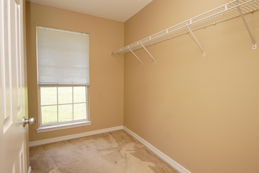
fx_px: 130
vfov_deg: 67.4
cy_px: 86
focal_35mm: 18
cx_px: 130
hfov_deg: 90.0
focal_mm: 12
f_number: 4.5
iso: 160
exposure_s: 1/60
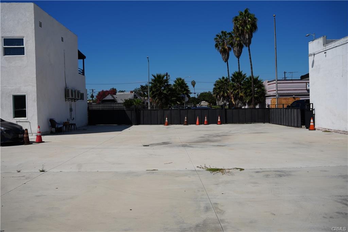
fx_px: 302
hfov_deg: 59.8
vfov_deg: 41.9
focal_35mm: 31
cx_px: 174
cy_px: 116
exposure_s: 1/2000
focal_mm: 31.3
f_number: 5
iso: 100
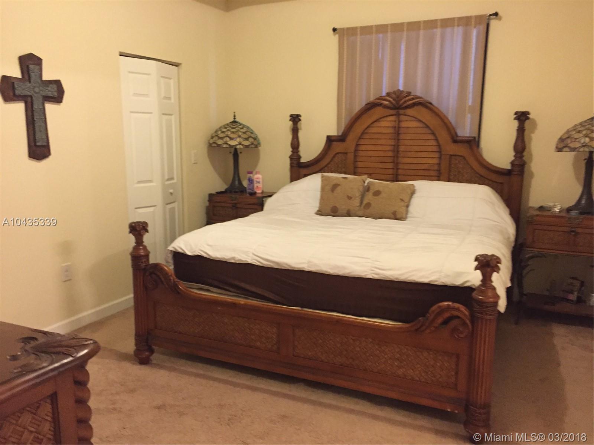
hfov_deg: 61.7
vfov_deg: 48.2
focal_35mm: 29
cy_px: 222
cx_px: 297
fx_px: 498
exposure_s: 1/15
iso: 320
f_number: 2.2
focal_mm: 4.15
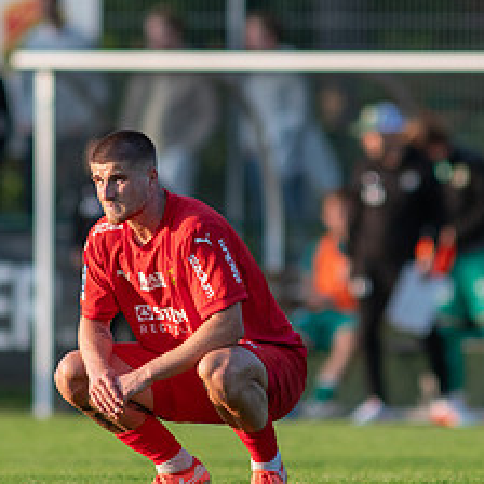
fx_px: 15692
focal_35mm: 992
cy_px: 187
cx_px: 147
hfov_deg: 1.8
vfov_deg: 1.8
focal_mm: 300
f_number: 3.2
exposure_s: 1/1600
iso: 400
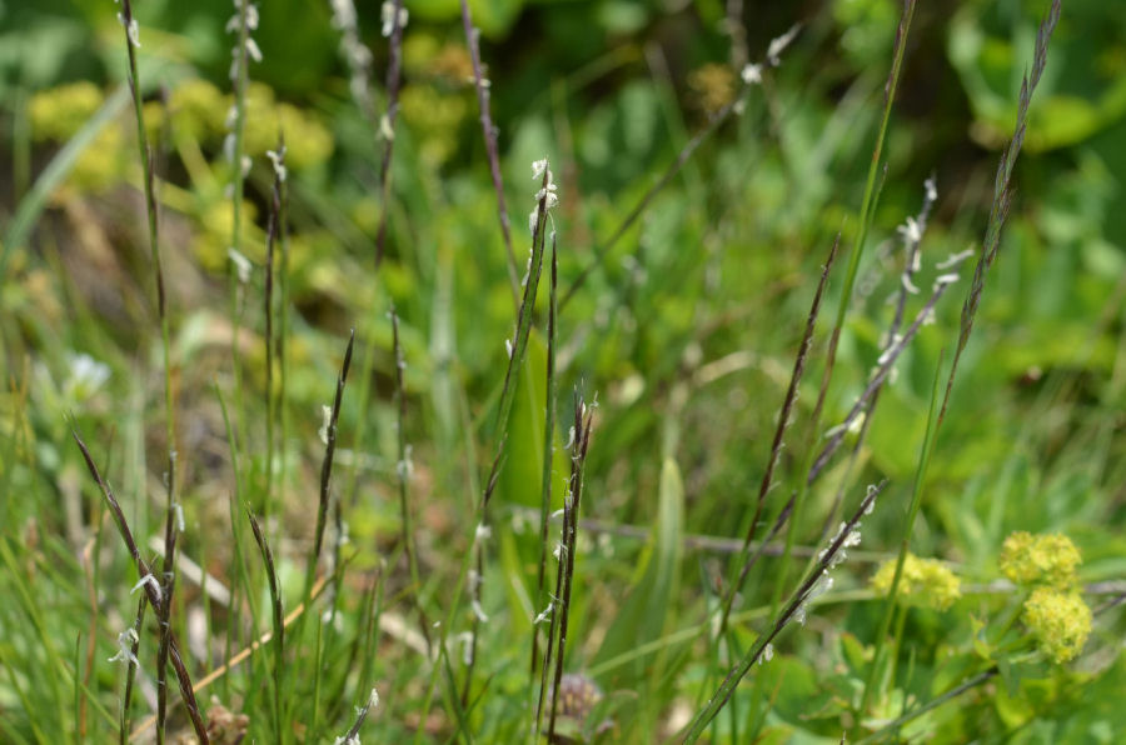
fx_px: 2809
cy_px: 372
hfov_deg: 22.7
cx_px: 563
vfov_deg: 15.1
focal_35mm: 90
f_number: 13
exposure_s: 1/125
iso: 100
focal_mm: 60
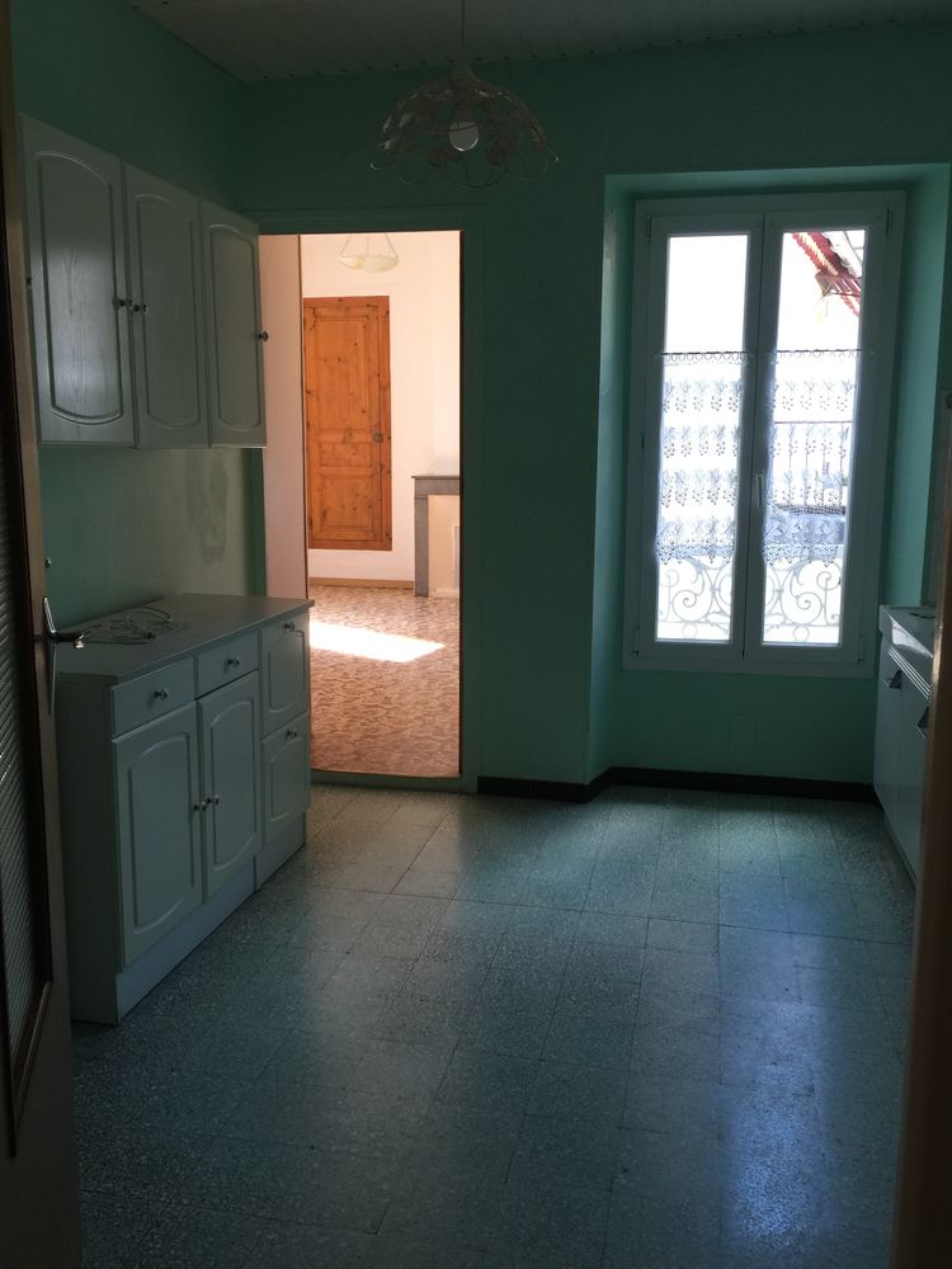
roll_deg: -0.1
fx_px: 1063
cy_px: 634
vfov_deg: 61.7
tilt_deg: -8.6
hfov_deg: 48.2
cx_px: 476
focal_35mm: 29
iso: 32
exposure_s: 1/33
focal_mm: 4.15
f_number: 2.2
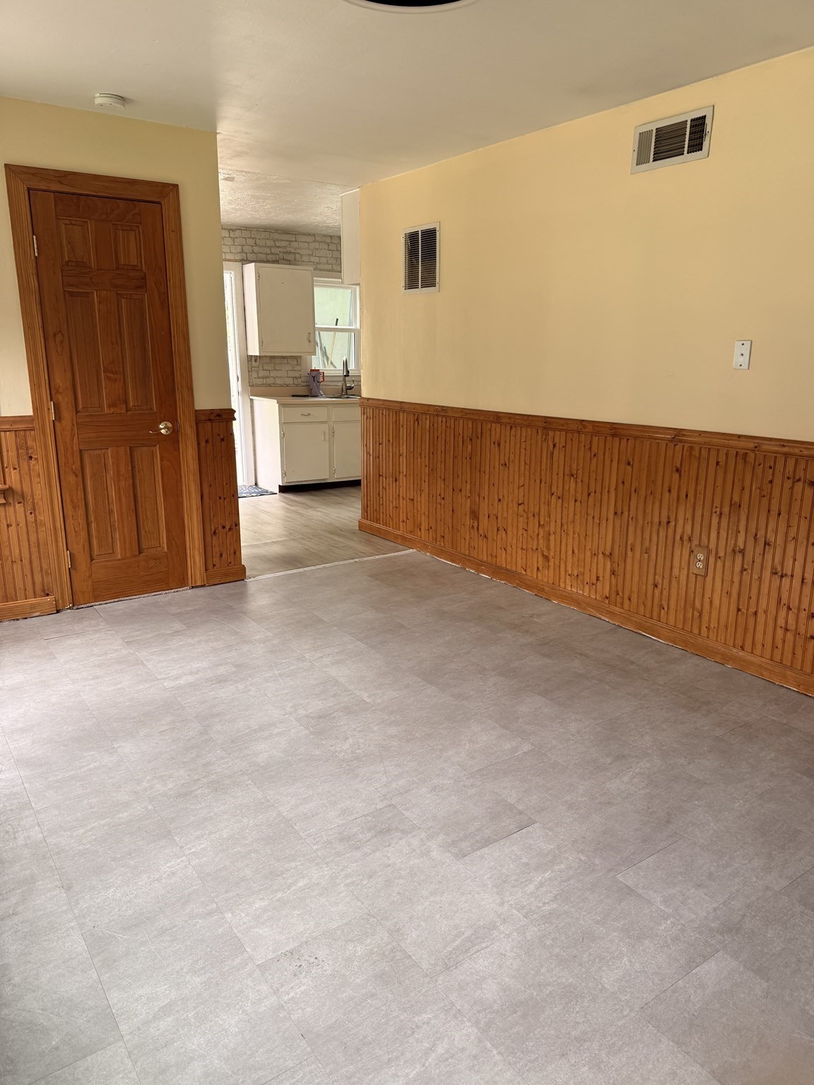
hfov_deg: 56.8
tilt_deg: -14.2
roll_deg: -0.9
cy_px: 542
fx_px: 752
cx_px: 407
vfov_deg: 71.6
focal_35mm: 24
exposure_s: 1/121
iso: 80
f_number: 1.78
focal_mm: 6.76
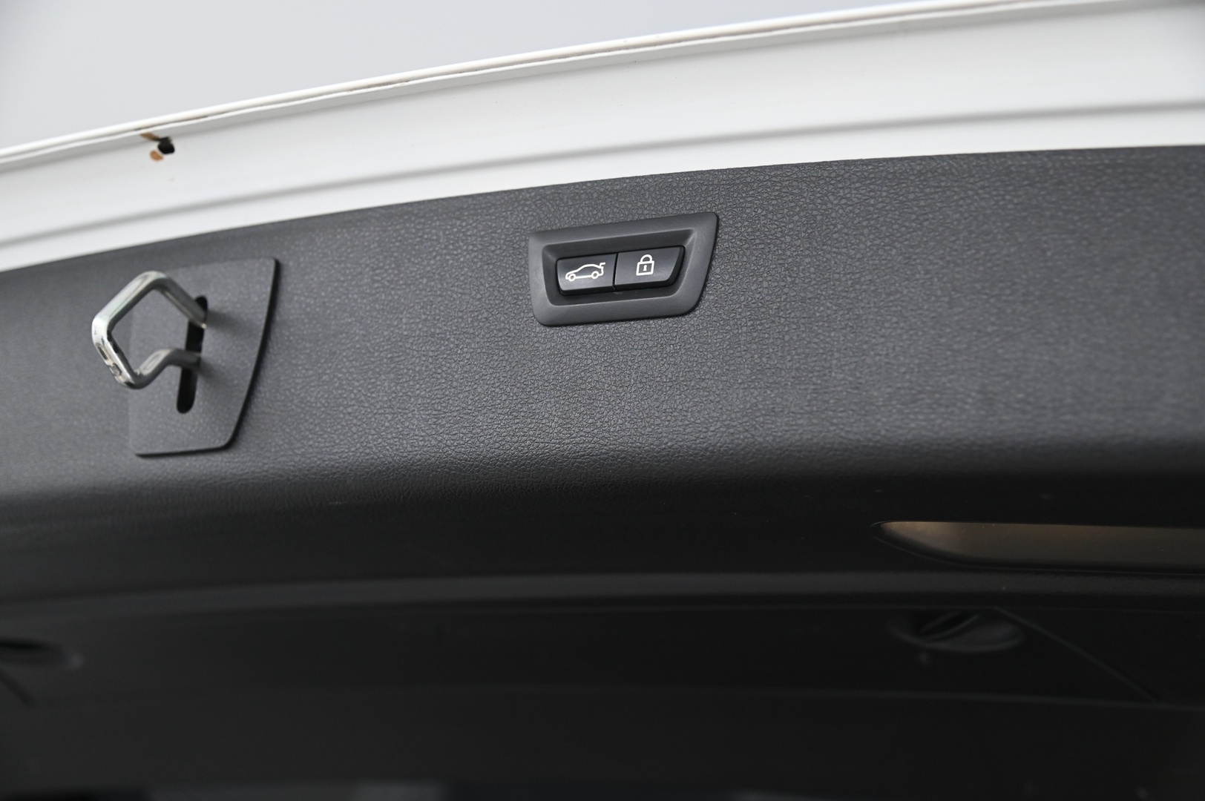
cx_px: 602
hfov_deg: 42.8
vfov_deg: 29.2
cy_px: 400
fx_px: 1538
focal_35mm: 46
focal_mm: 46
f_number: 4
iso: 2000
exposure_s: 1/80
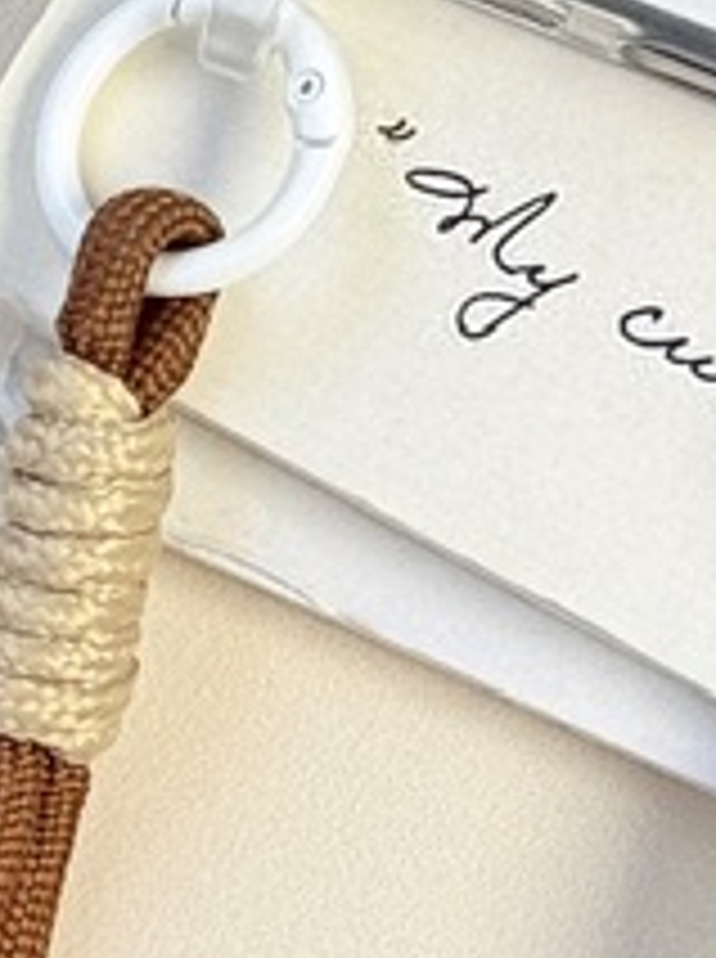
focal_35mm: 289
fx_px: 7994
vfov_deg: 6.6
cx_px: 1022
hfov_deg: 5.1
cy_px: -980
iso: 80
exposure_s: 1/1838
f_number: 1.78
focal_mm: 6.76
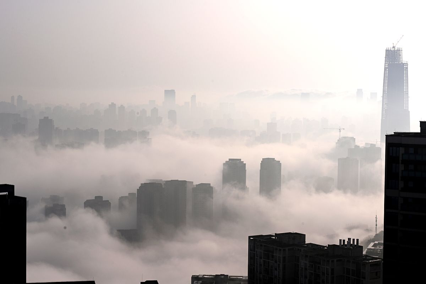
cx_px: 213
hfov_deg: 28.8
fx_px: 828
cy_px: 142
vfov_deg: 19.5
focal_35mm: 70
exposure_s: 1/500
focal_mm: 70
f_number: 11
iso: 100
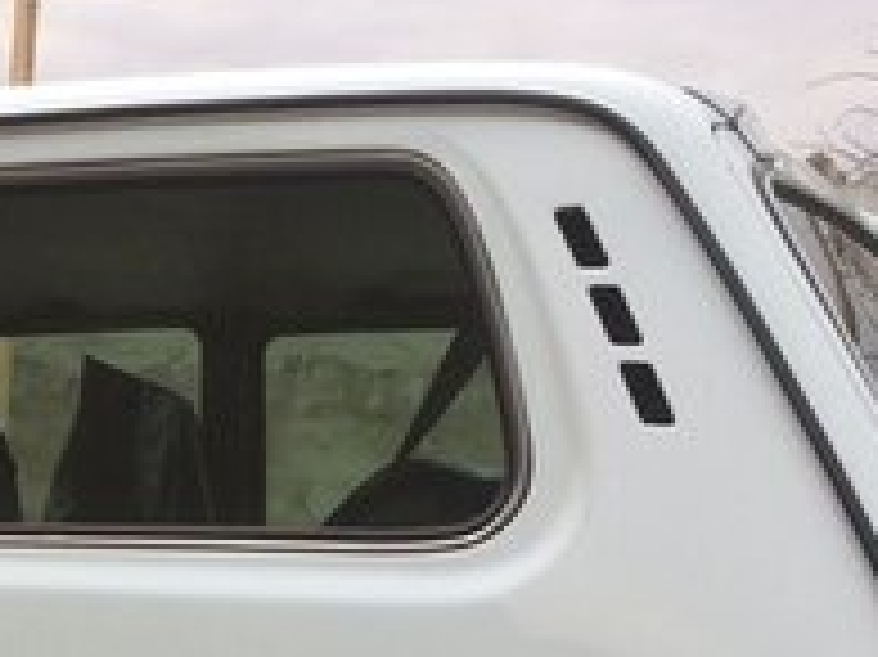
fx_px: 2484
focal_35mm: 98
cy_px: 952
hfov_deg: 18.9
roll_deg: -0.5
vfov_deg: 14.2
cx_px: -194
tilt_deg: -8.0
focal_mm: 4.15
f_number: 2.2
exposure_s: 1/100
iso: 32
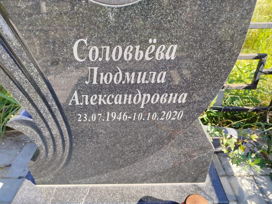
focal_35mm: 24
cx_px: 136
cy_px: 102
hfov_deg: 71.6
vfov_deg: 56.8
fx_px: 189
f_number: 1.7
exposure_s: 1/285
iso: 50
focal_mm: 5.31
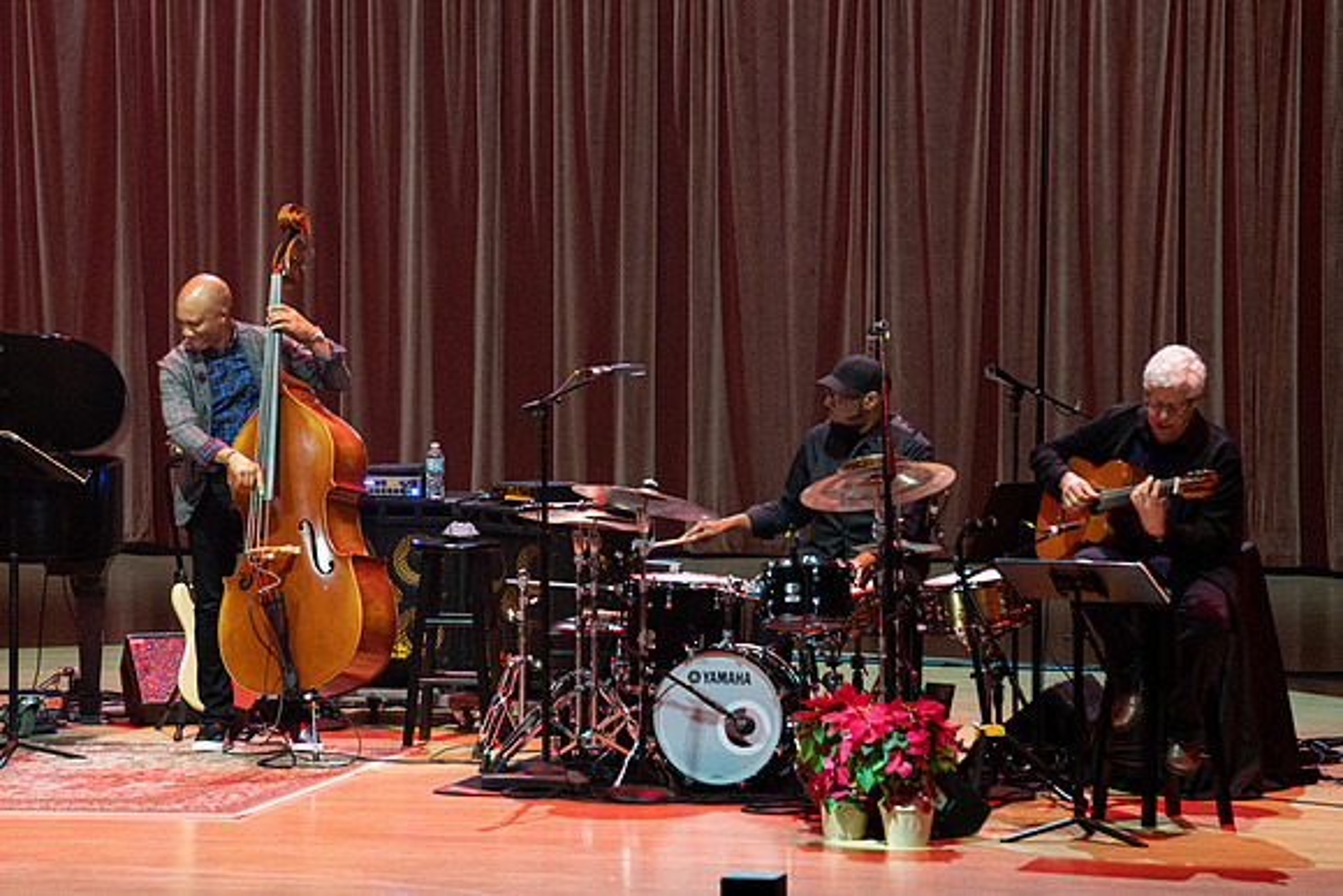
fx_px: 8837
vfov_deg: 5.8
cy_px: 448
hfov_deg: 8.7
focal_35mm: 237
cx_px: 548
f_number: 5.6
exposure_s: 1/250
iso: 2500
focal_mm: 200
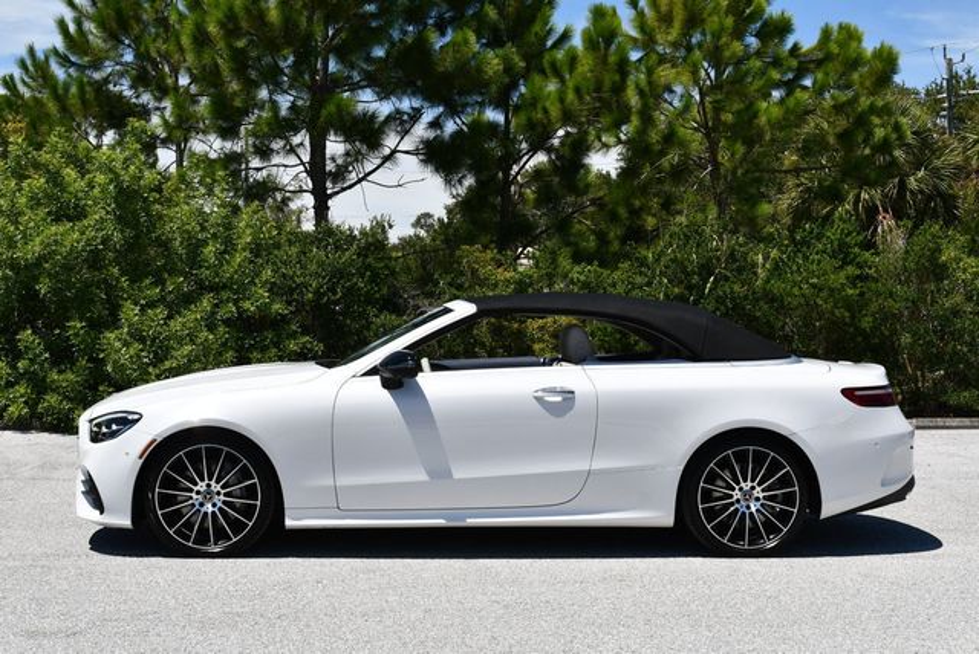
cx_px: 490
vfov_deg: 26.0
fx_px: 1415
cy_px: 327
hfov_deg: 38.2
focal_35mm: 52
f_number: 9
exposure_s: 1/320
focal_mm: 26
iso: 100
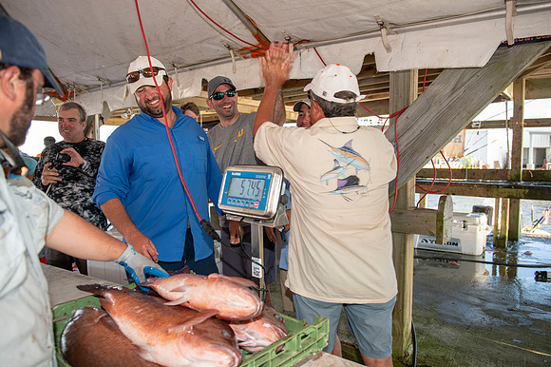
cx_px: 276
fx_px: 428
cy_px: 184
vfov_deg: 46.4
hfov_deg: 65.5
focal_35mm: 28
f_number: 3.5
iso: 100
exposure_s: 1/100
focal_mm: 28
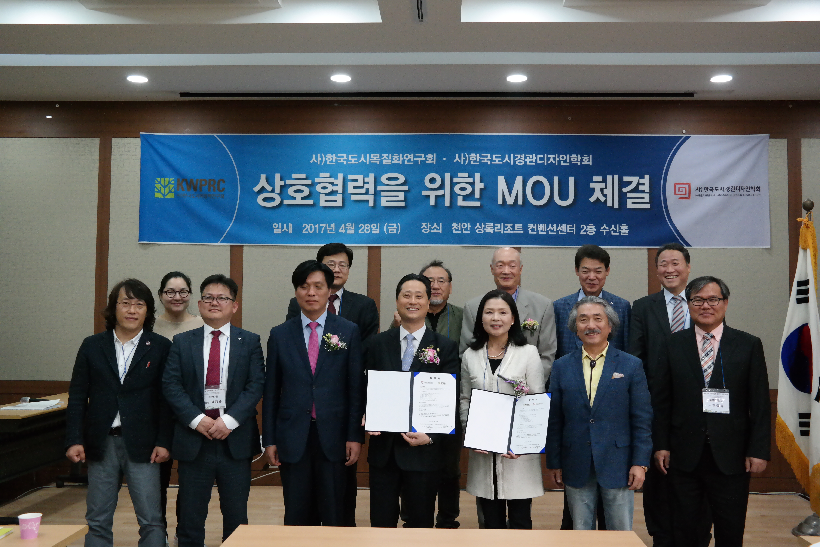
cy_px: 274
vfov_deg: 40.0
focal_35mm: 33
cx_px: 410
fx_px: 752
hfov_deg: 57.2
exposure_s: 1/200
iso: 3200
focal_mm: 22
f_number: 5
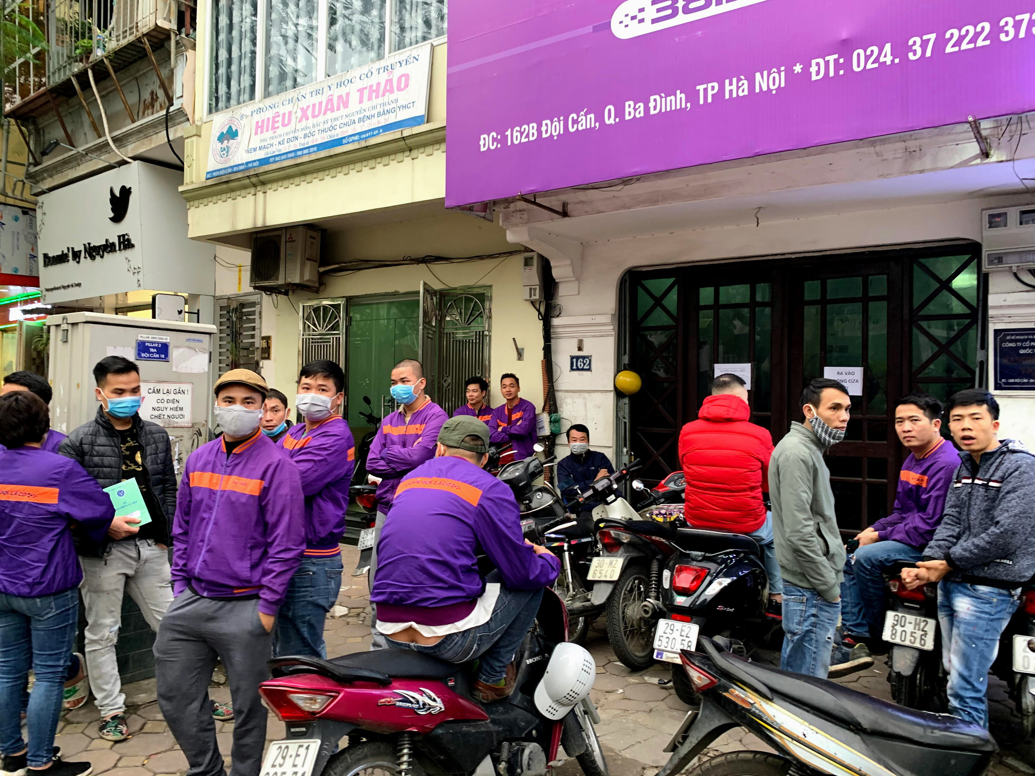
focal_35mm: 26
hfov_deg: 67.3
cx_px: 518
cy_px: 388
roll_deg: -1.7
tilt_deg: +1.4
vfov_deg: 53.1
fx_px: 777
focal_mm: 4.25
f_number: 1.8
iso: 160
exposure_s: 1/50
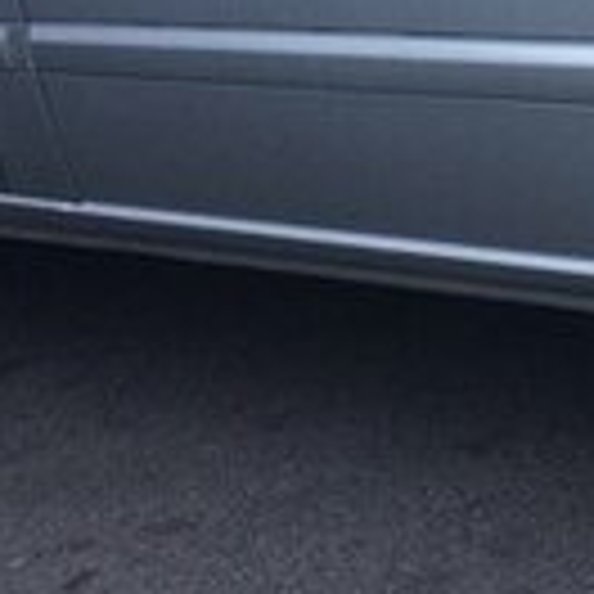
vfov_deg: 12.9
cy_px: -308
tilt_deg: -6.1
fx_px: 2485
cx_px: 868
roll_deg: +3.0
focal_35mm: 128
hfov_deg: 13.0
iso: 32
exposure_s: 1/427
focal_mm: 4.15
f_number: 2.2
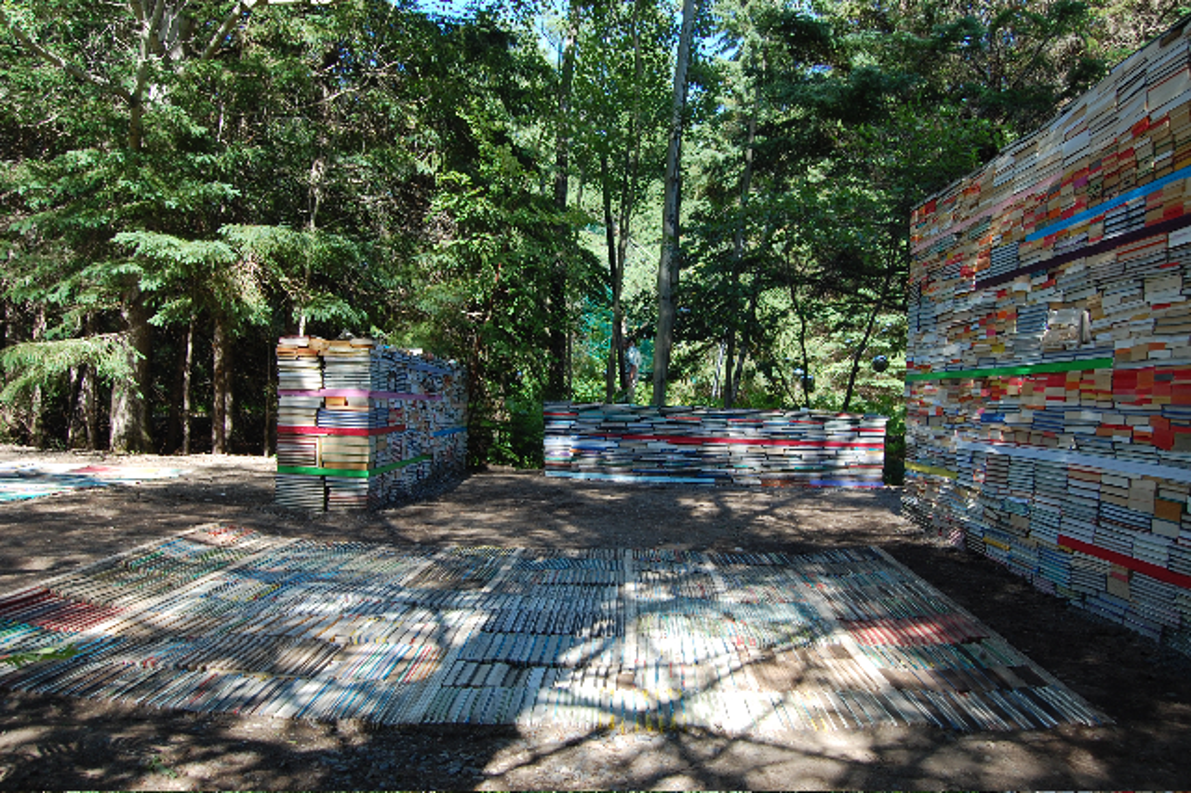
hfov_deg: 67.4
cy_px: 396
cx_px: 596
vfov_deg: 47.9
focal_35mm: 27
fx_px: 893
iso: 200
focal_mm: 18
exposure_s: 1/125
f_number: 5.6
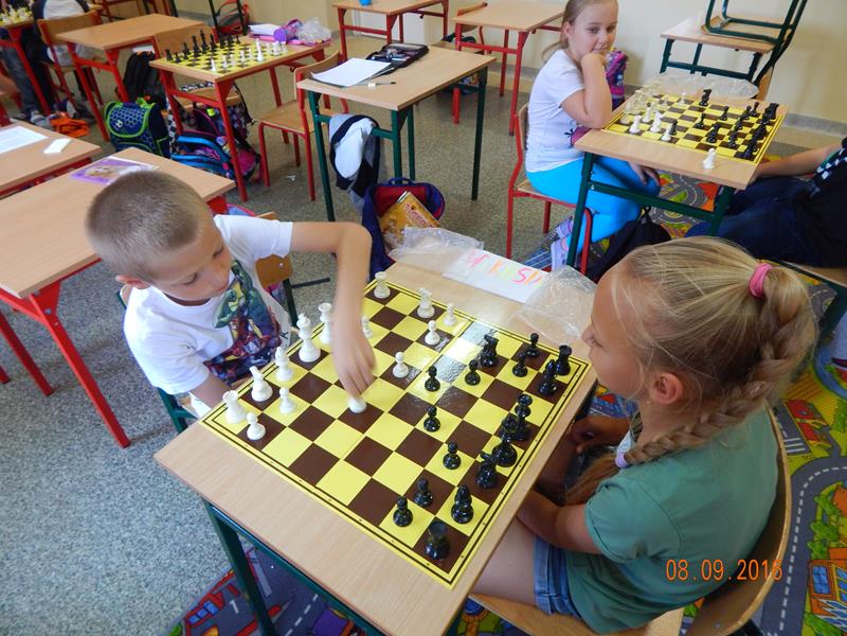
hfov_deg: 76.4
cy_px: 318
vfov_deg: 61.1
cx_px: 424
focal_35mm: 22
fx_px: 538
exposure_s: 1/30
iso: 180
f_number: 3
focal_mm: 4
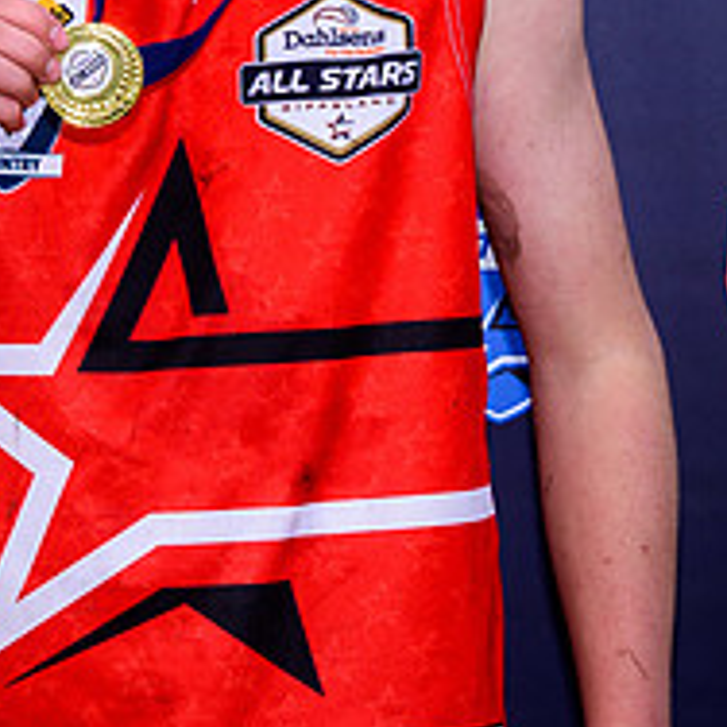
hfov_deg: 7.7
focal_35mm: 228
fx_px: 5417
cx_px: 234
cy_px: -33
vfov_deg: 7.6
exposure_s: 1/160
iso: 100
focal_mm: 40
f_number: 5.6
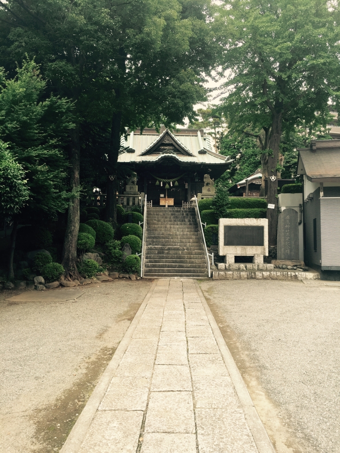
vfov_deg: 61.7
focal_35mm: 29
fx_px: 380
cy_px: 226
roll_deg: -1.1
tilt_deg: +4.8
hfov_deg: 48.2
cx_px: 170
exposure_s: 1/238
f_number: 2.2
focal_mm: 4.15
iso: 32
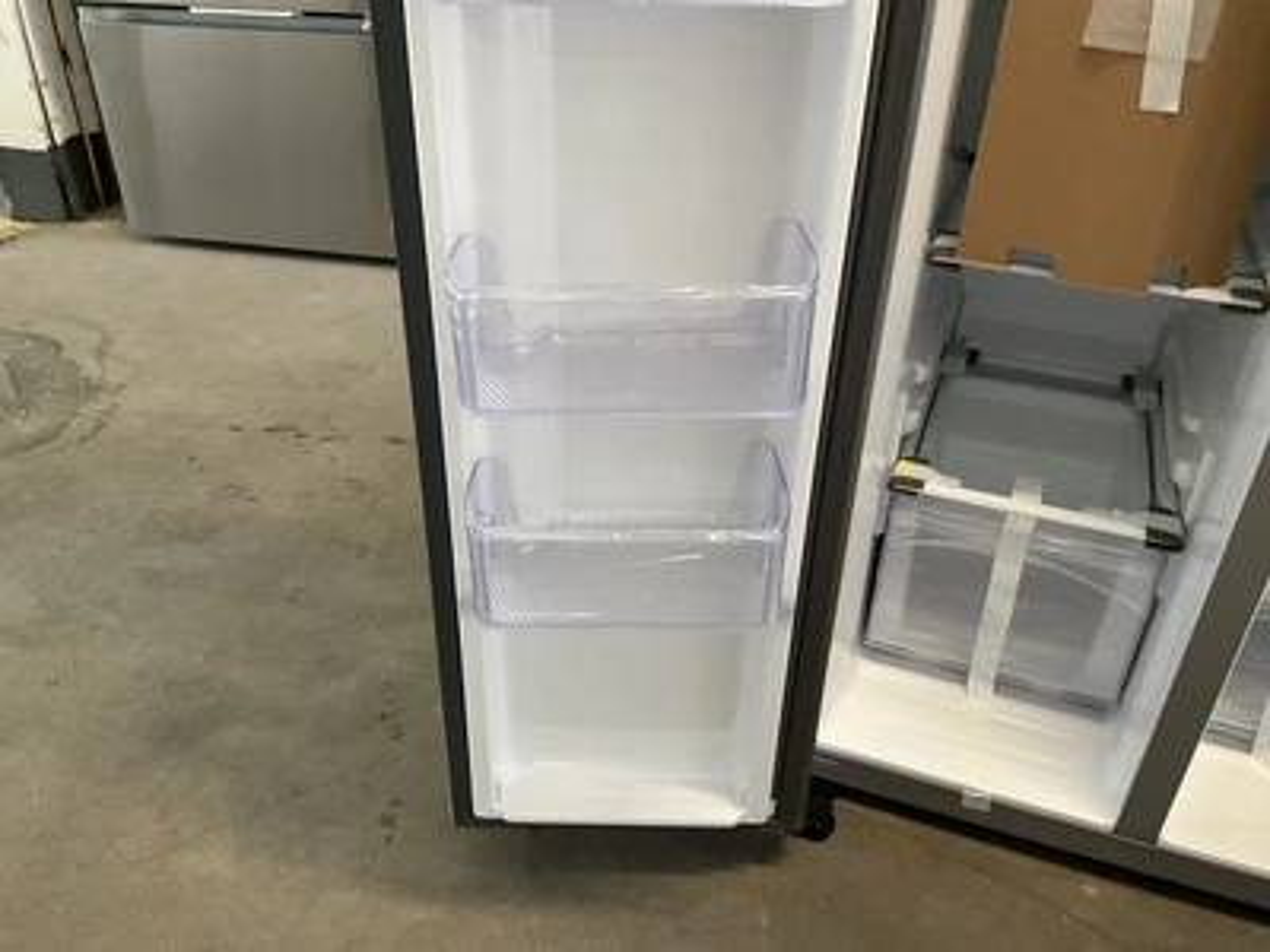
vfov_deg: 48.2
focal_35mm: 29
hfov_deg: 61.7
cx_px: 635
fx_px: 1064
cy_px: 476
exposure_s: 1/60
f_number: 1.8
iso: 125
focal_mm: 3
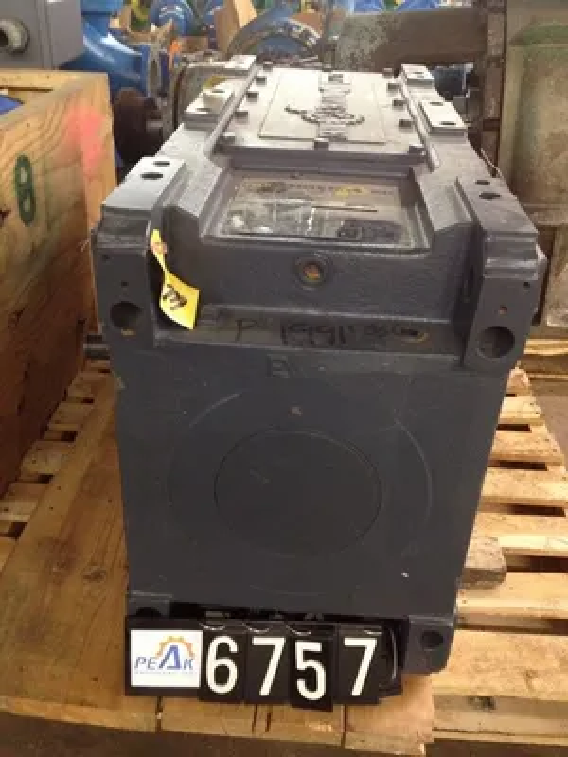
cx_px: 284
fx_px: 766
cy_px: 378
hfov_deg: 40.7
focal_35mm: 35
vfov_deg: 52.6
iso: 320
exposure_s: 1/20
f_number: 2.4
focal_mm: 4.28
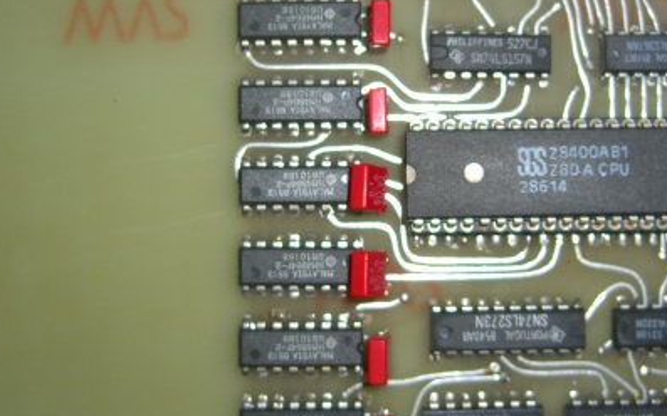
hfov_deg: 31.5
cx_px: 378
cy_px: 210
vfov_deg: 20.0
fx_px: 1181
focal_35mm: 65
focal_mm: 7.9
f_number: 2.8
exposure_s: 1/60
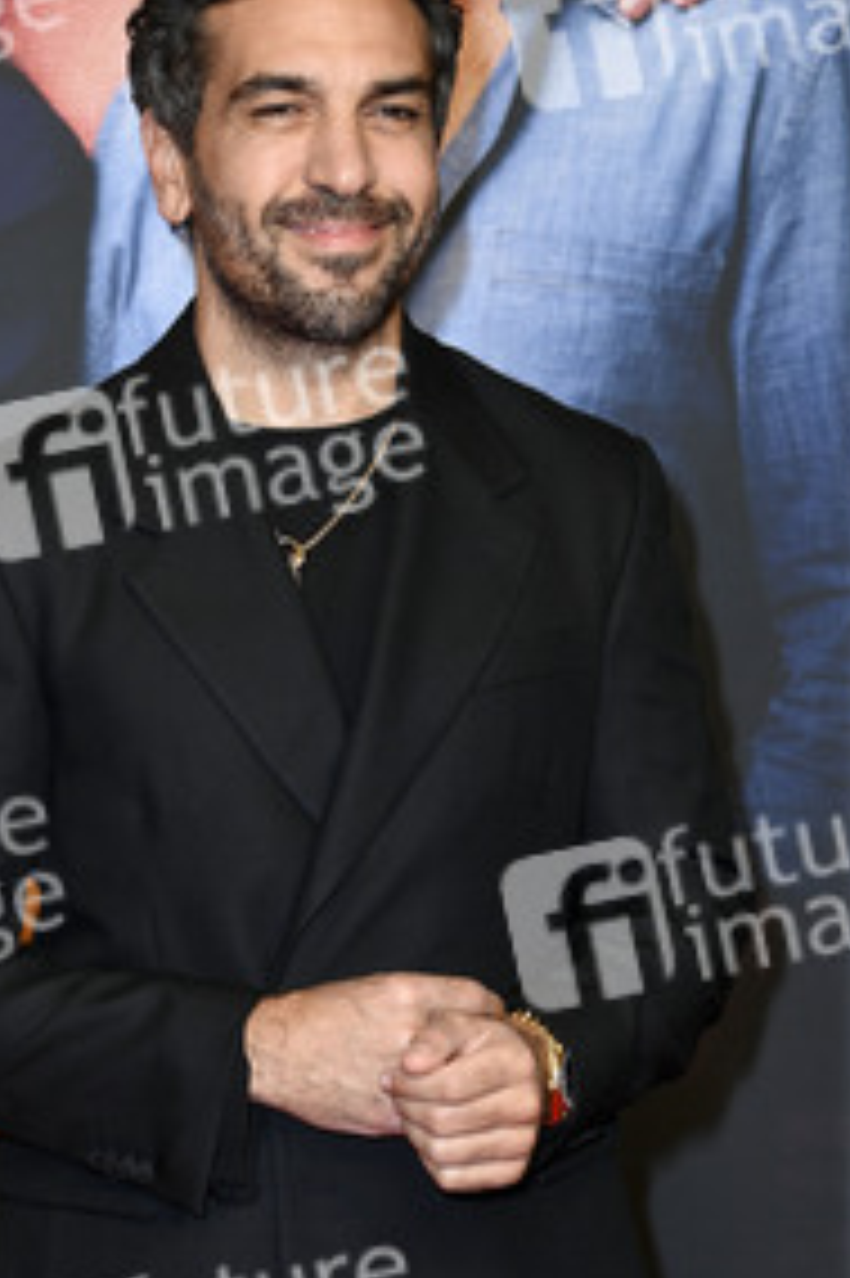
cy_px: 680
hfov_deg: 9.7
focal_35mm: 141
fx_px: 4999
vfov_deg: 14.6
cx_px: 324
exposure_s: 1/250
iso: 1250
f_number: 5.6
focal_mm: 100
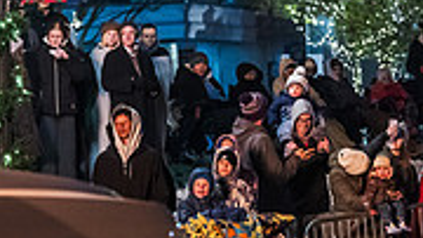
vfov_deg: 4.2
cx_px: 320
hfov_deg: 7.4
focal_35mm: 290
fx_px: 3251
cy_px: 27
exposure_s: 1/250
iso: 4000
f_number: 3.5
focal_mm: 86
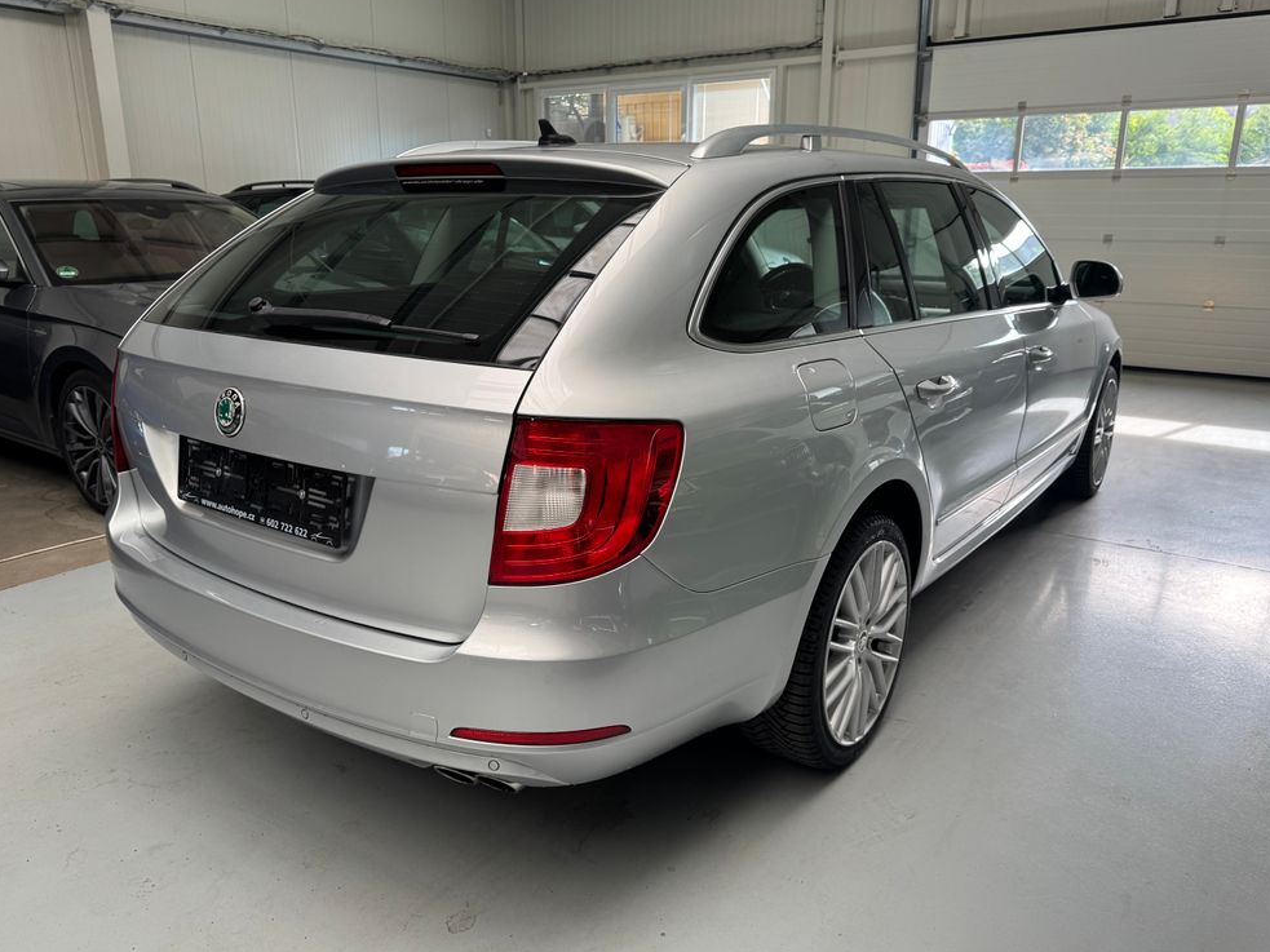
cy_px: 479
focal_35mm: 25
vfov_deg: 54.9
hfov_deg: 69.4
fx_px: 917
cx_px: 636
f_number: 1.78
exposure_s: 1/121
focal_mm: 6.76
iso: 80
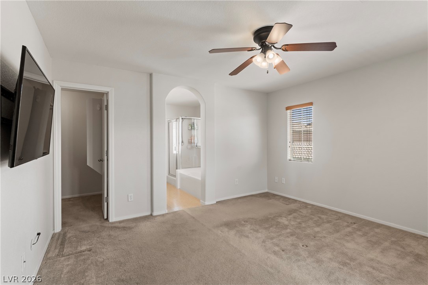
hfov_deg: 93.3
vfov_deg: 70.4
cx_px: 214
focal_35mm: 17
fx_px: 202
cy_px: 142
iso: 400
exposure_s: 1/25
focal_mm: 17
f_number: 8
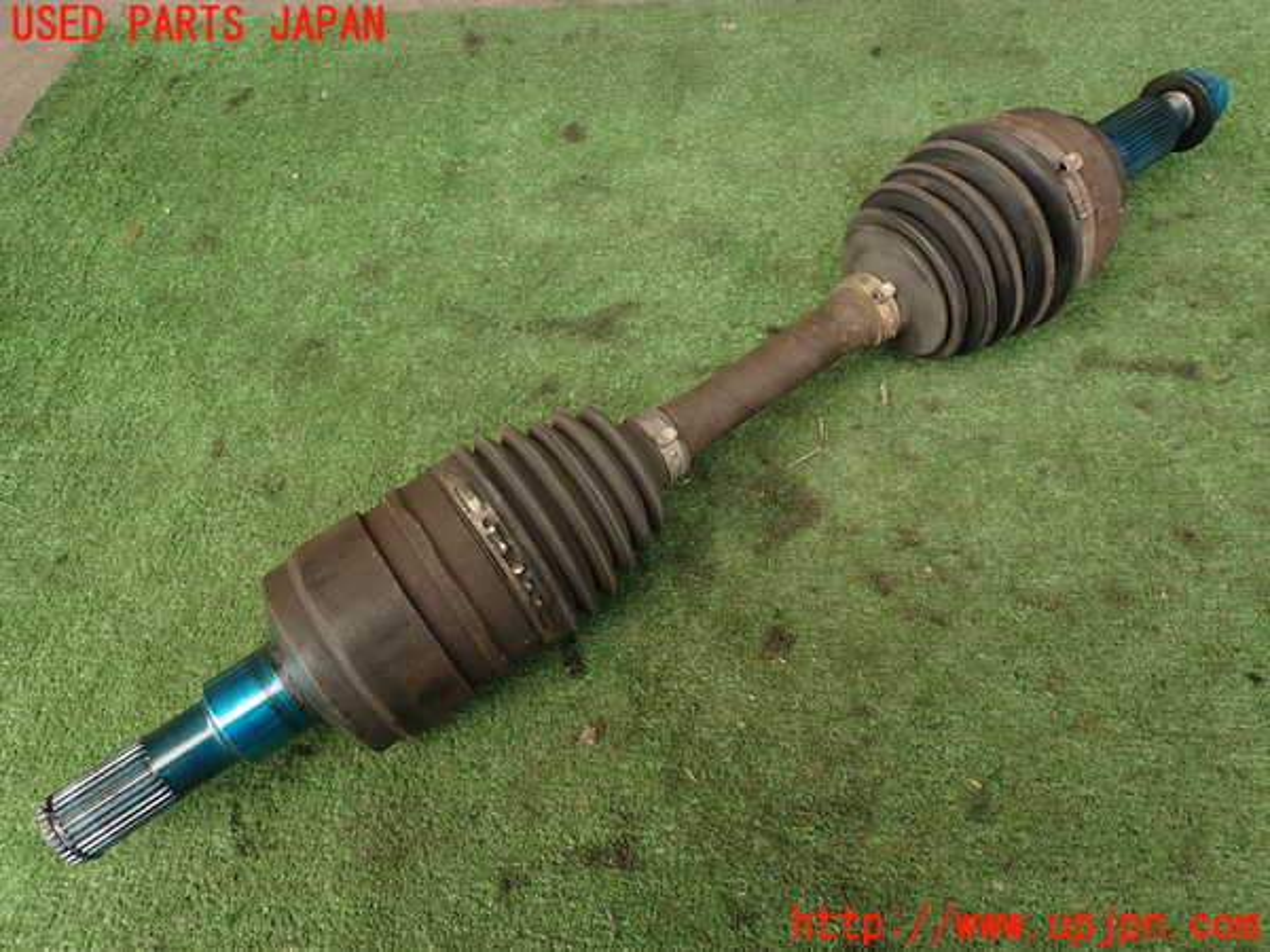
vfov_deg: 54.9
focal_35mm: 25
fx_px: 917
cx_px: 635
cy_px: 476
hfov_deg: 69.4
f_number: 2.8
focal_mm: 4.5
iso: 100
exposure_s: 1/125
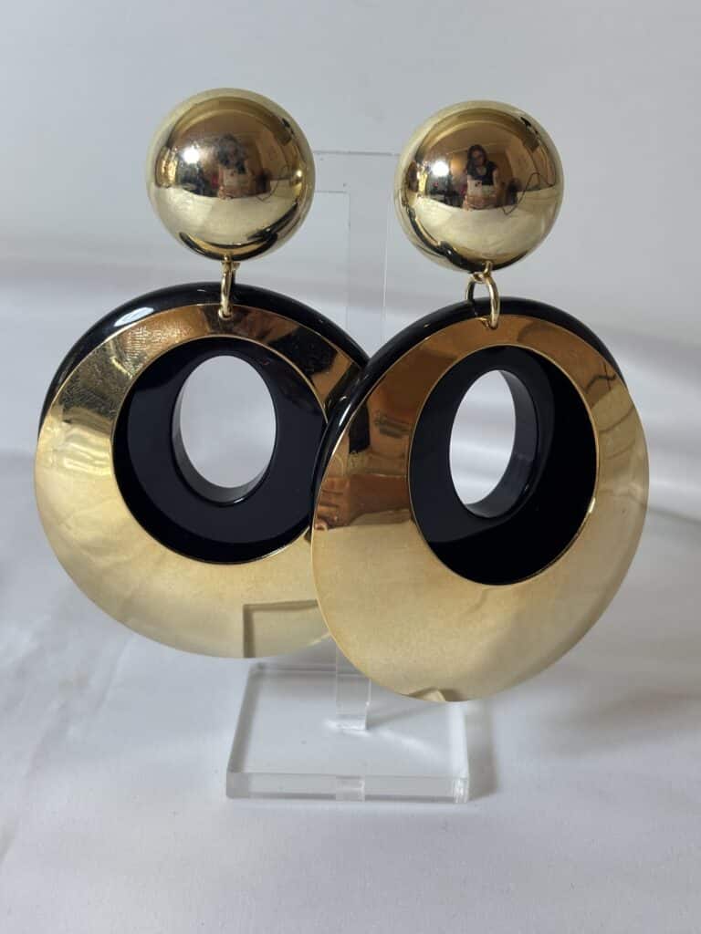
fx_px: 1404
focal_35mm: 52
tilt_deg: -20.2
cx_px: 350
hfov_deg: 28.0
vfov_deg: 36.8
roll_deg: -0.8
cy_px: 467
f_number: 1.6
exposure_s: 1/100
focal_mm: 5.96
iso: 32
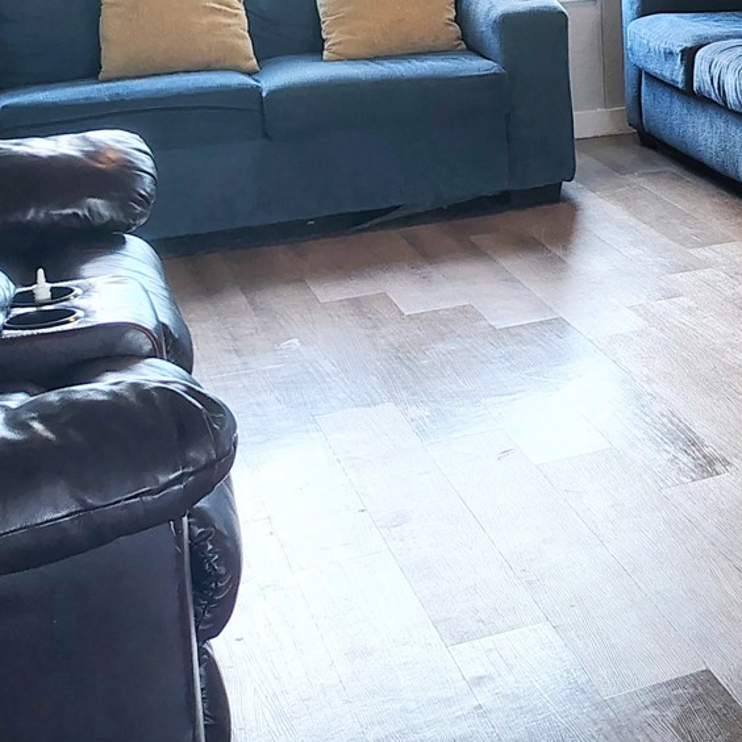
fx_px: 1867
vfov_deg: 21.2
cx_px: 1126
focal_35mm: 77
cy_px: -105
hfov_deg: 19.5
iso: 257
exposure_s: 1/120
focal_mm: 5.56
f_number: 1.8
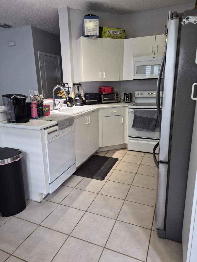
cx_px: 98
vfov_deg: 73.9
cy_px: 131
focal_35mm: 23
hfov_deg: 58.9
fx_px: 174
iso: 400
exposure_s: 1/120
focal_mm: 5.4
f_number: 1.8
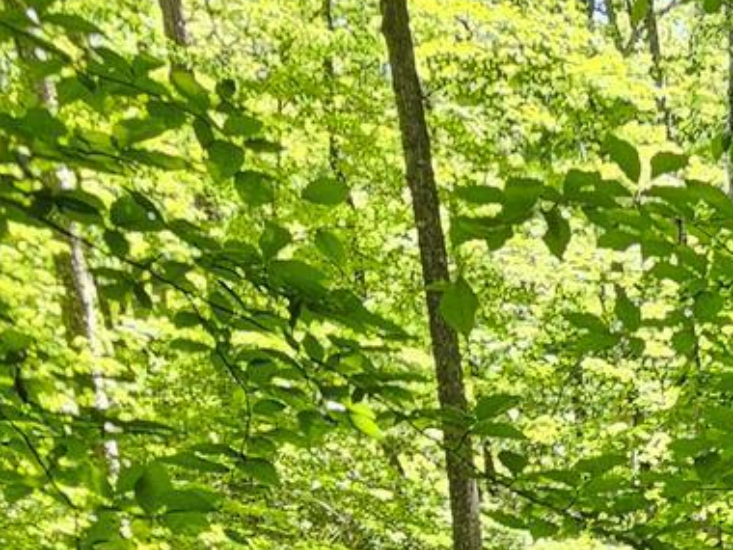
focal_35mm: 70
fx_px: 1482
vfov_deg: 15.8
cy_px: 1144
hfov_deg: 20.9
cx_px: 1248
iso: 64
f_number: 2.2
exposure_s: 1/60
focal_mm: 2.2
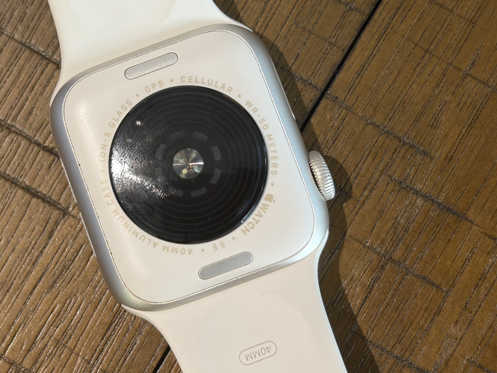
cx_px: 159
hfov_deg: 24.0
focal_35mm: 81
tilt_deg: -84.5
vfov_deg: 18.2
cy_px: 139
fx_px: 1163
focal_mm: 5.96
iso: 80
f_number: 1.6
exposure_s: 1/60
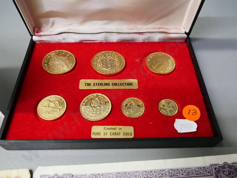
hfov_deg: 60.0
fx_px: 205
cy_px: 89
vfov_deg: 46.8
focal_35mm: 30
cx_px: 118
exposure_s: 1/20
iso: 800
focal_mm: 15
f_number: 6.3
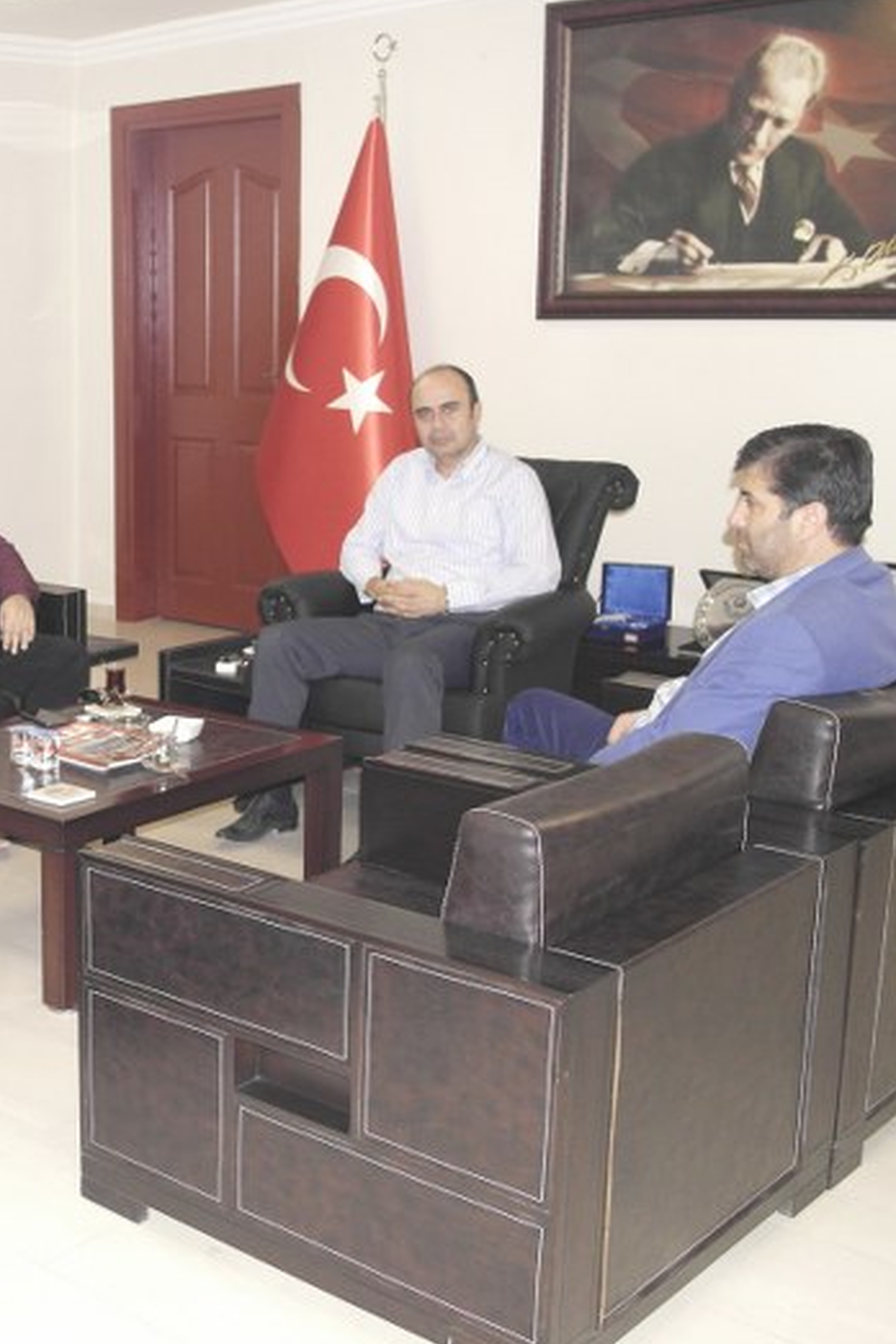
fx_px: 1717
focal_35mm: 46
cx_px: -49
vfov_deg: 42.7
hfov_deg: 27.2
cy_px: 673
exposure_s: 1/160
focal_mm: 20
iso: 800
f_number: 3.5
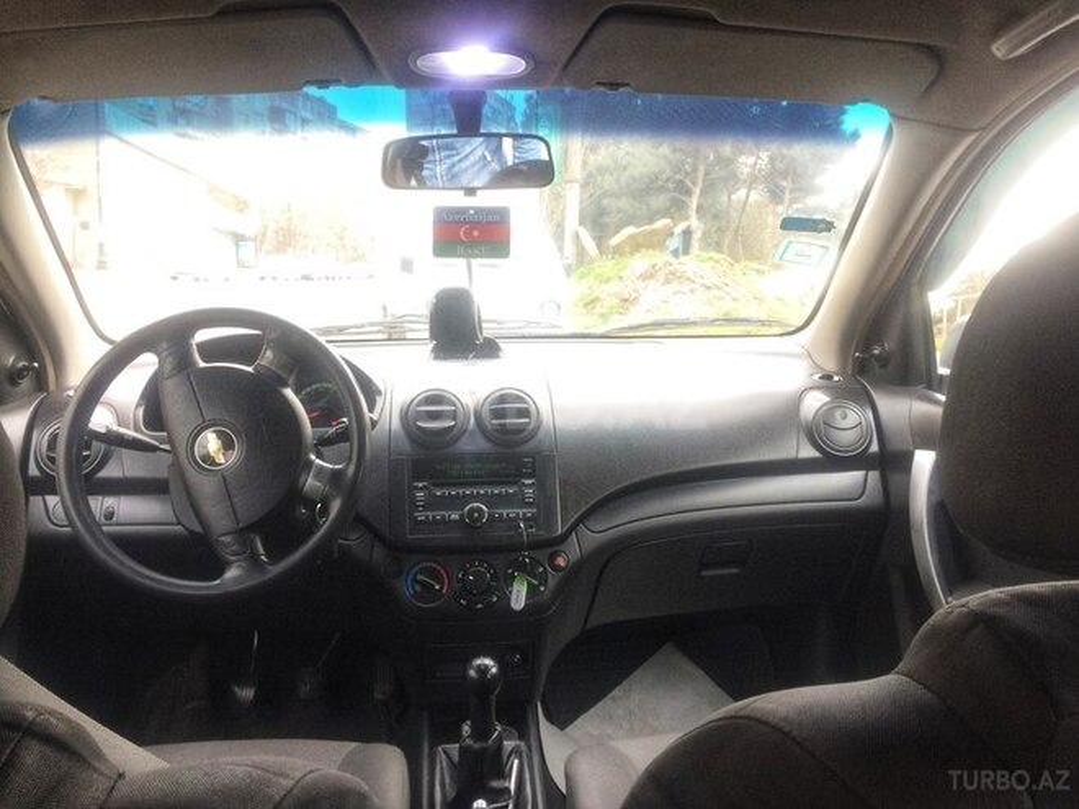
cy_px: 404
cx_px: 540
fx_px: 904
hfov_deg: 61.7
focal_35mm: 29
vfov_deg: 48.2
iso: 40
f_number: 2.2
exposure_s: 1/33
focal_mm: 4.15
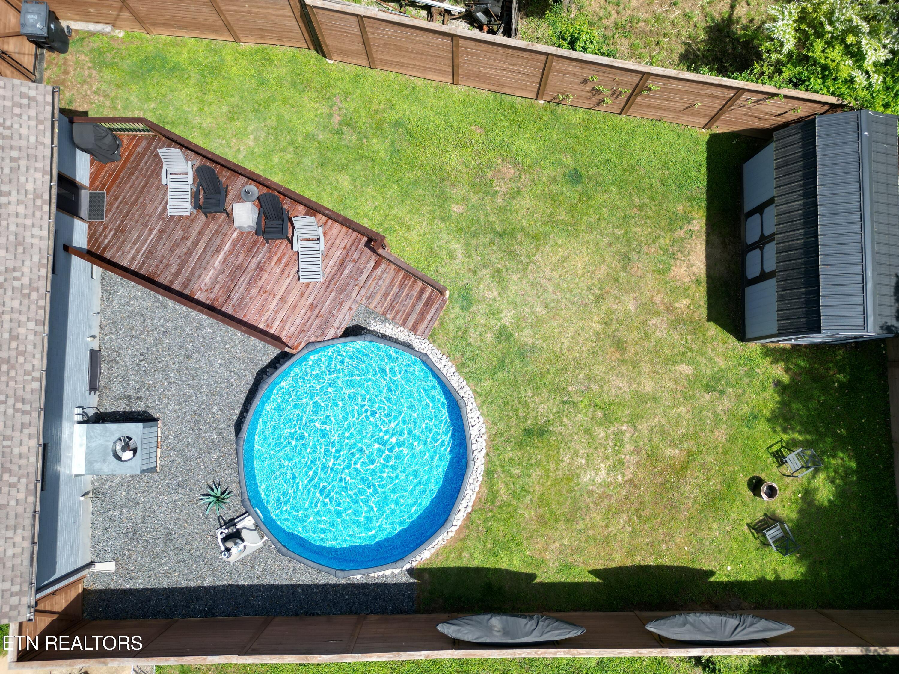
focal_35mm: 24
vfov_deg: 56.8
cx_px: 450
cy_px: 337
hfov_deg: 71.6
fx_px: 623
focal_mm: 6.72
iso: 100
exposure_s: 1/1500
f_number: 1.7
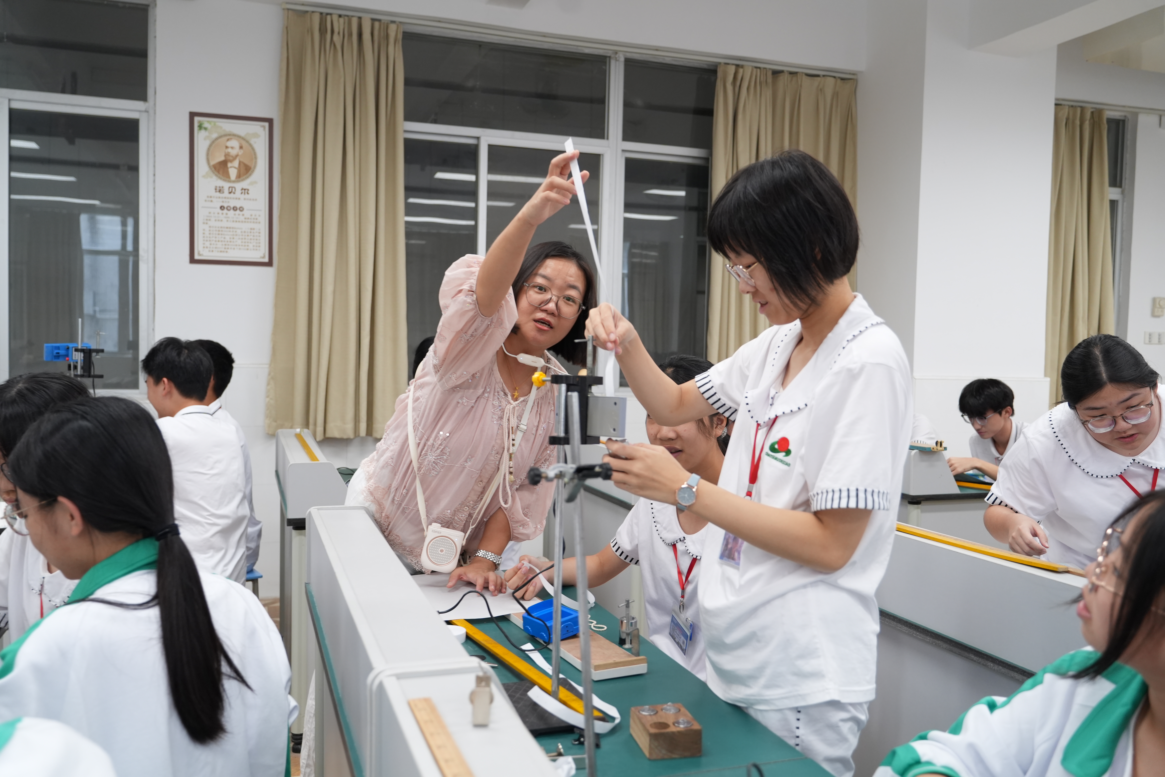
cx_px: 582
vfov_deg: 43.6
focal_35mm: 30
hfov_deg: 61.9
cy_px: 388
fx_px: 971
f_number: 4
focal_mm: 30
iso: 1000
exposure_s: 1/100
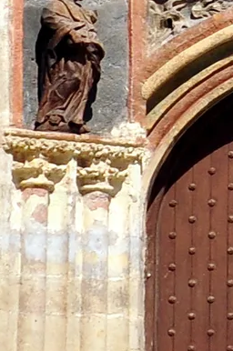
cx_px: 360
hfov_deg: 10.4
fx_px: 1228
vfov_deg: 15.3
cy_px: -135
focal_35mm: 126
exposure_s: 1/500
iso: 200
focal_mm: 18
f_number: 11
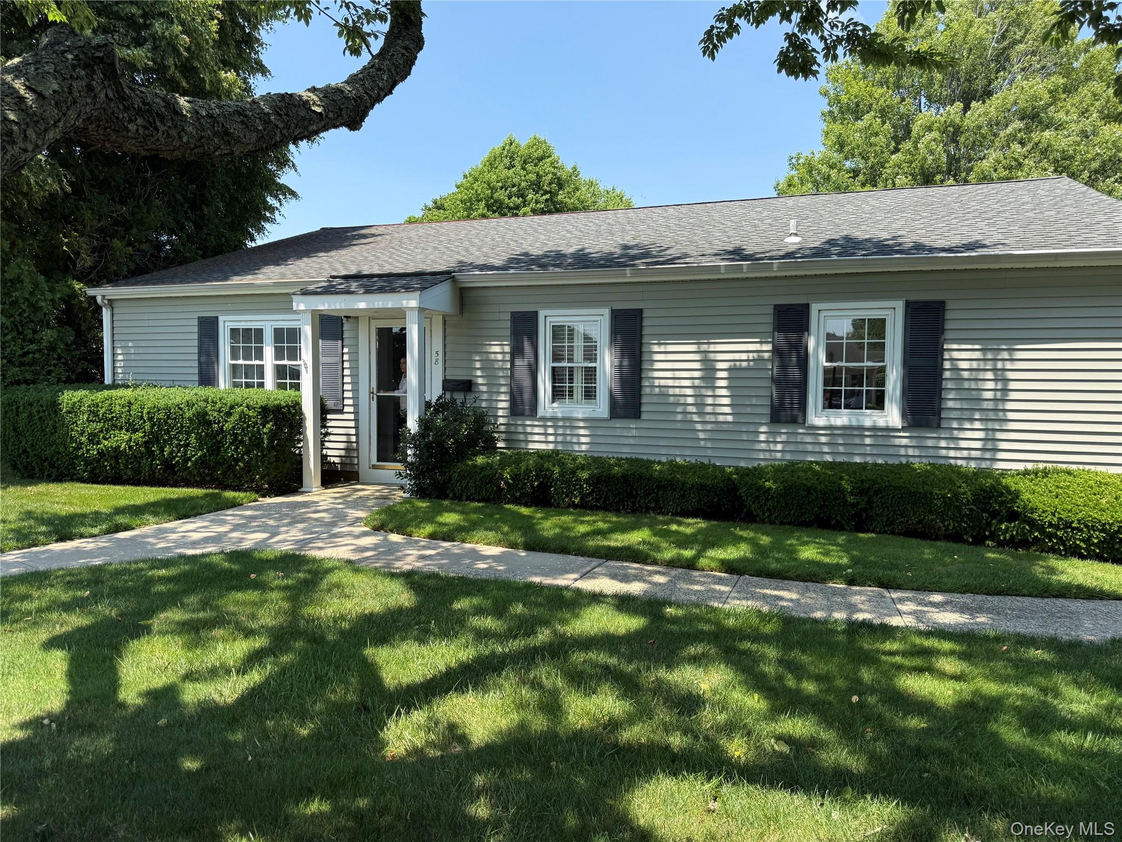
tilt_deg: -3.2
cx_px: 561
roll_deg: -1.1
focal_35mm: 24
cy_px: 421
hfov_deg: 71.6
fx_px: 778
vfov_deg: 56.8
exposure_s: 1/1727
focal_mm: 6.76
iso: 80
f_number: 1.78
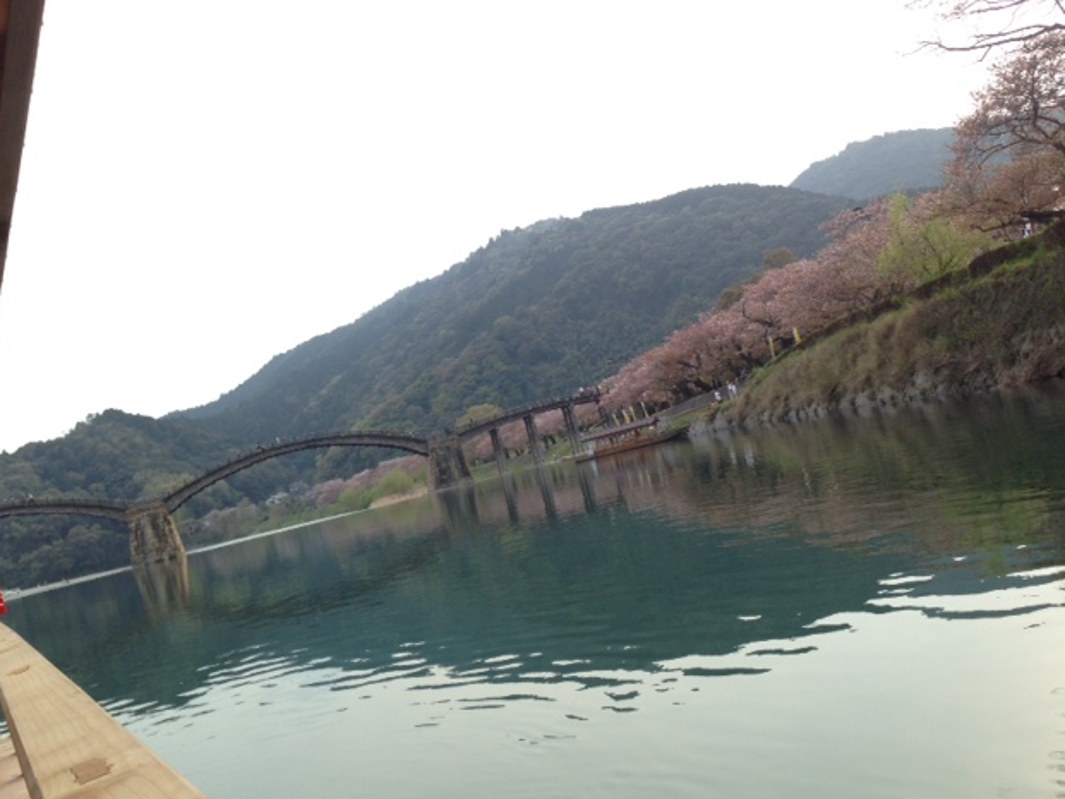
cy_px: 408
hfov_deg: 53.9
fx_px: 1046
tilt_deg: +3.9
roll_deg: +16.0
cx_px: 539
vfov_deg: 41.8
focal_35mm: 34
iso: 50
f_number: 2.4
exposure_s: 1/488
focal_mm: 4.12
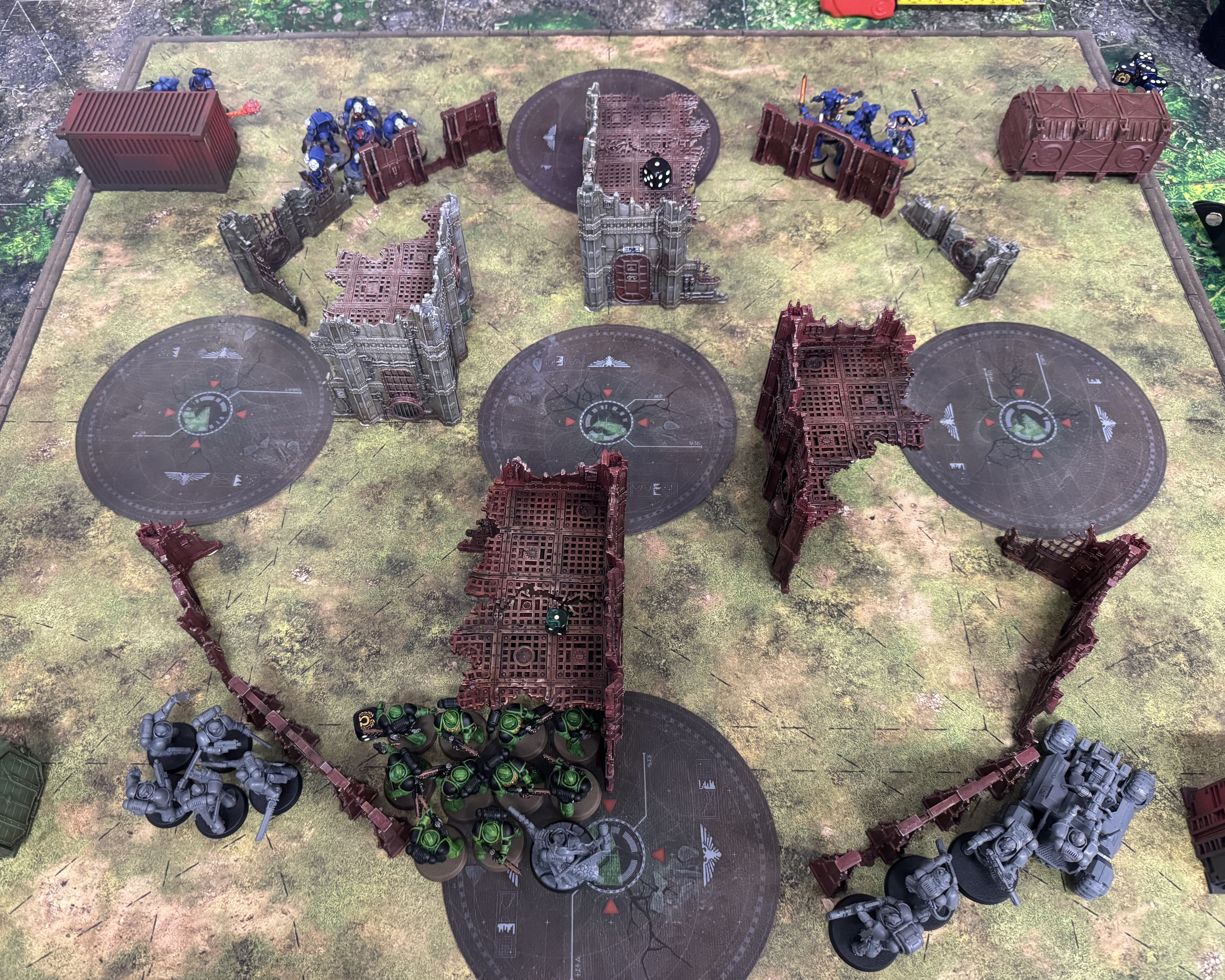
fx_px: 906
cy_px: 490
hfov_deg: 68.1
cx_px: 582
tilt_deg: -59.1
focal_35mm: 25
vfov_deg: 56.8
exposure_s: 1/60
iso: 640
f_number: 1.78
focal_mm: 6.76
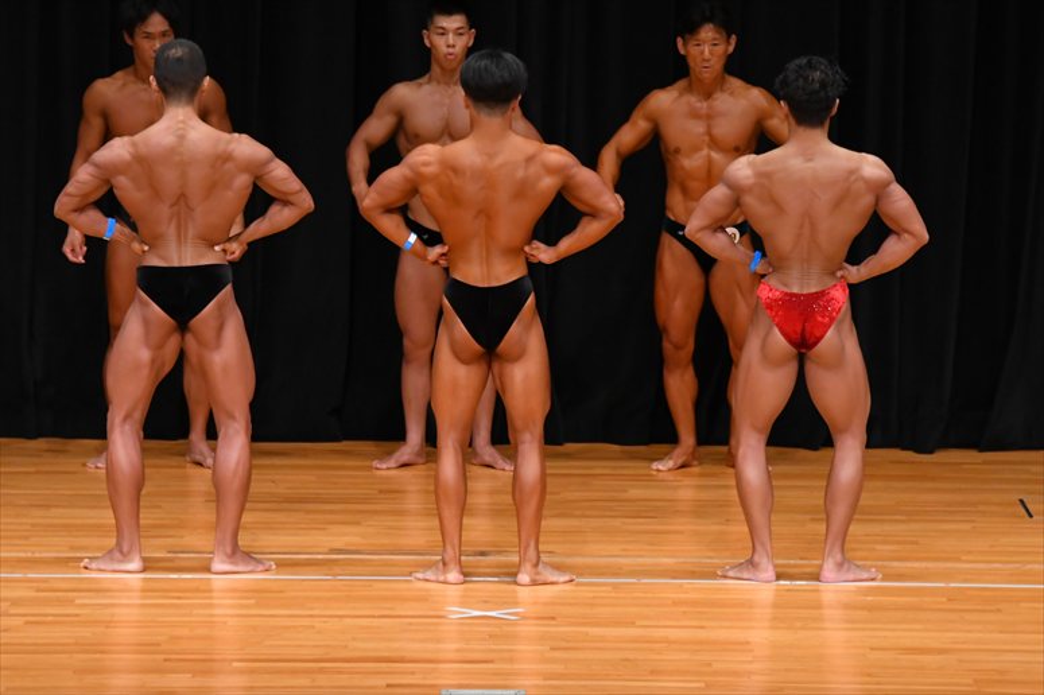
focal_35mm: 255
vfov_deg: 5.4
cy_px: 348
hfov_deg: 8.1
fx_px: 7391
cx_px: 522
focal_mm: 170
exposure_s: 1/400
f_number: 5.6
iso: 3200
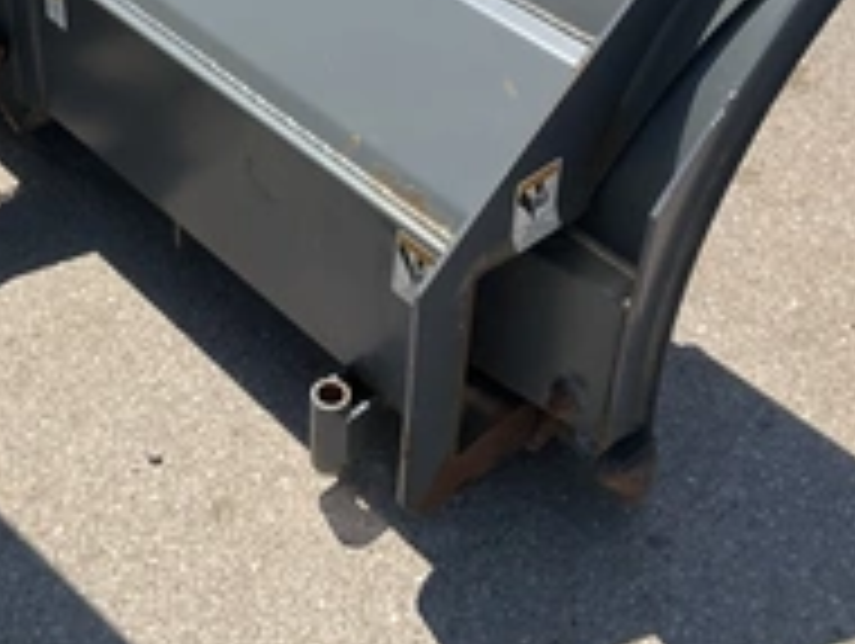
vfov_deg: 23.2
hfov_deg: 31.3
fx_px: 1509
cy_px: 9
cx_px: 252
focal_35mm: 61
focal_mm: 3
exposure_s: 1/1279
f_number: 1.8
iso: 25
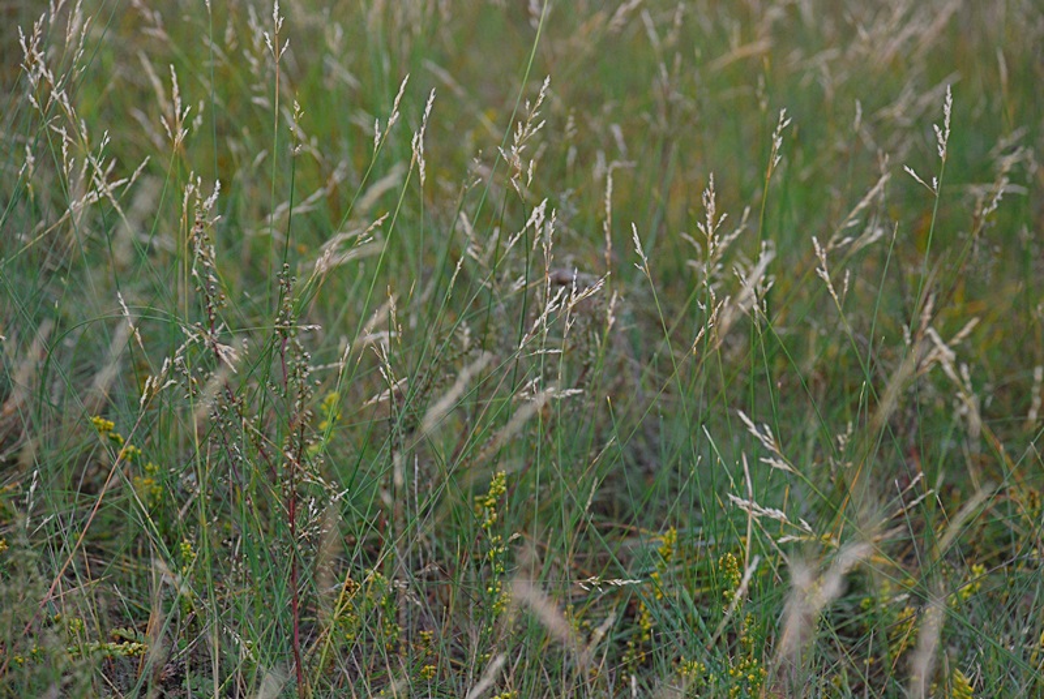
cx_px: 522
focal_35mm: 120
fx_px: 3485
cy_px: 350
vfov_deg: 11.5
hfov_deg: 17.0
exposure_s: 1/320
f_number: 5.6
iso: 400
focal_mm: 80
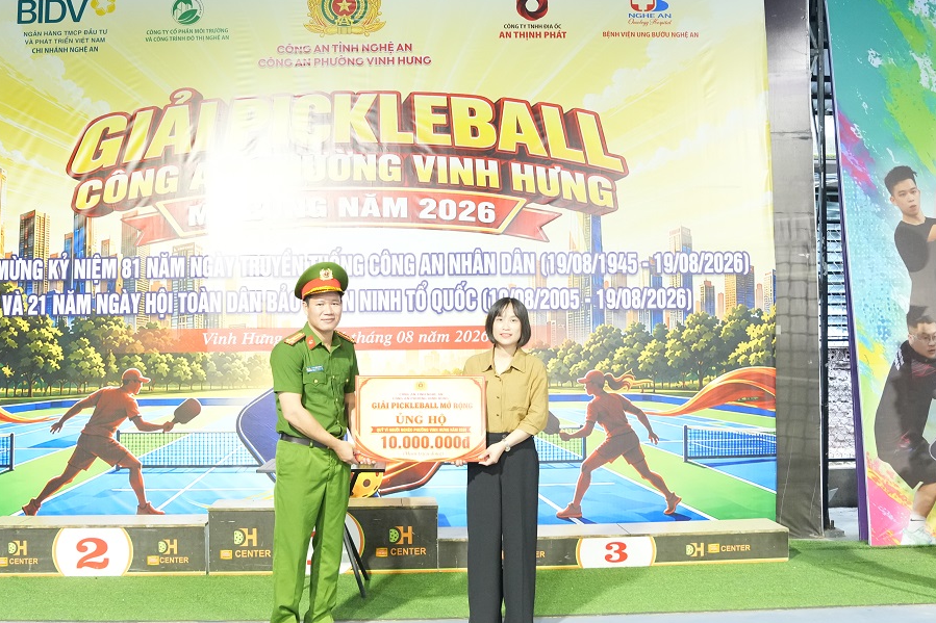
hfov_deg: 47.3
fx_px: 1066
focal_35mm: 41
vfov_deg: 32.6
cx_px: 409
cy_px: 332
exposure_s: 1/60
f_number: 3.5
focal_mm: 24
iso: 3200
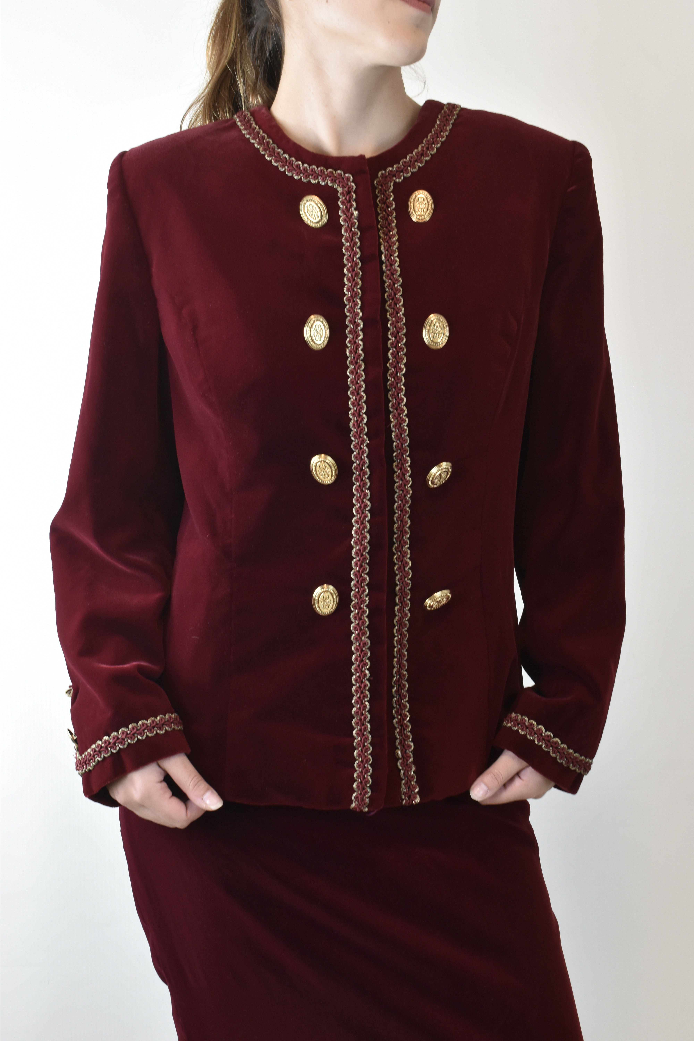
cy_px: 520
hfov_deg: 23.8
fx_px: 1648
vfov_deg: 35.1
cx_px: 347
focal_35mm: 57
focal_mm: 38
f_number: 13
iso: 1000
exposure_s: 1/25
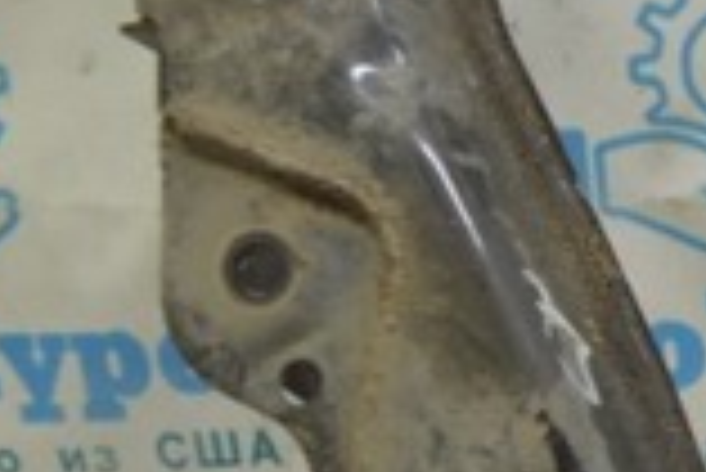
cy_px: 681
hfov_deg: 14.5
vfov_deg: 10.4
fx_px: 2513
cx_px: 1169
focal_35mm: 128
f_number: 5.6
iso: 400
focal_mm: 21
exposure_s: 1/20
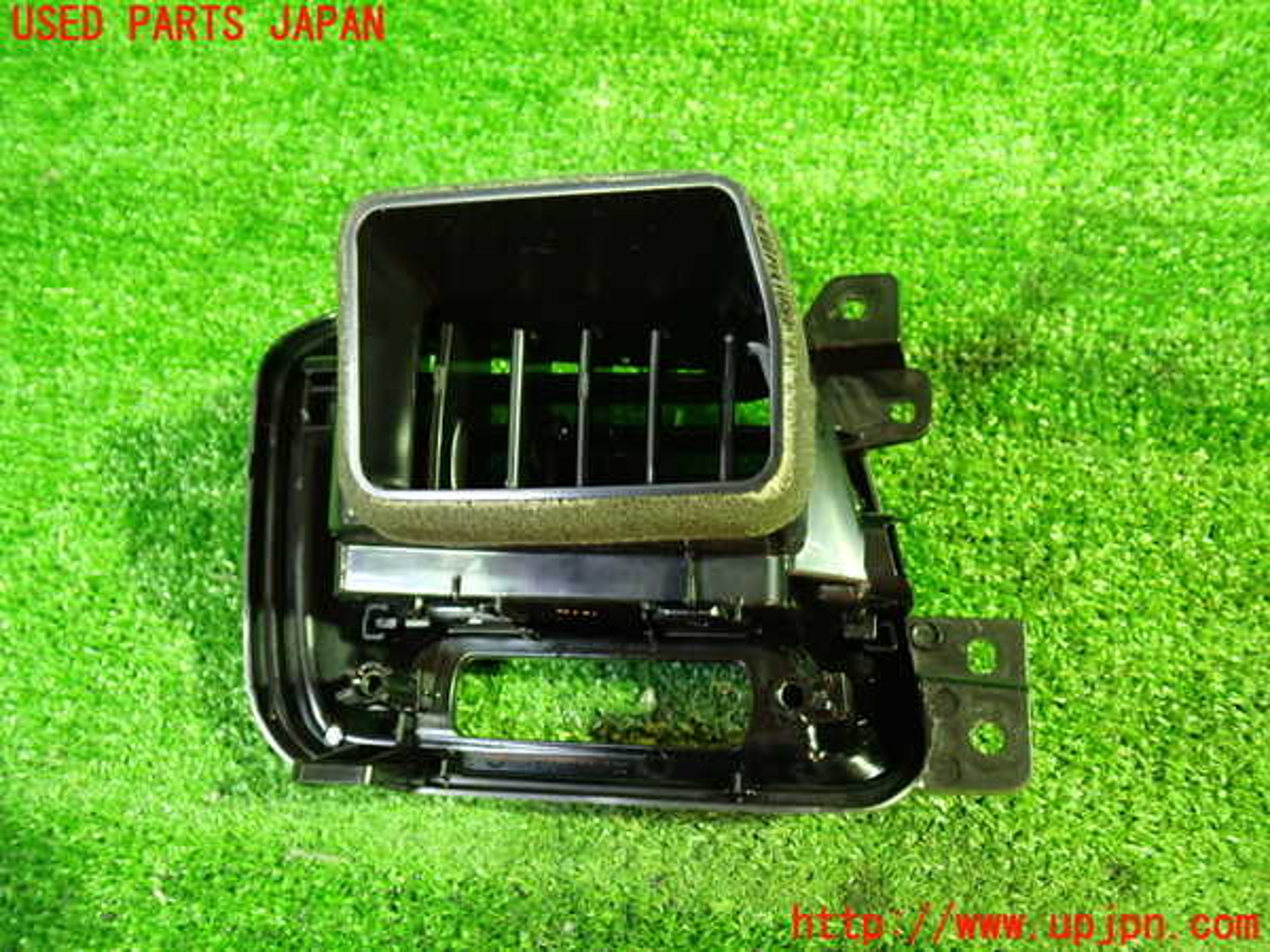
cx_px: 635
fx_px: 1101
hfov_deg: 60.0
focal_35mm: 30
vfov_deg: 46.8
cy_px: 476
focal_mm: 5.4
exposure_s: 1/15
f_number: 2.3
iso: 800
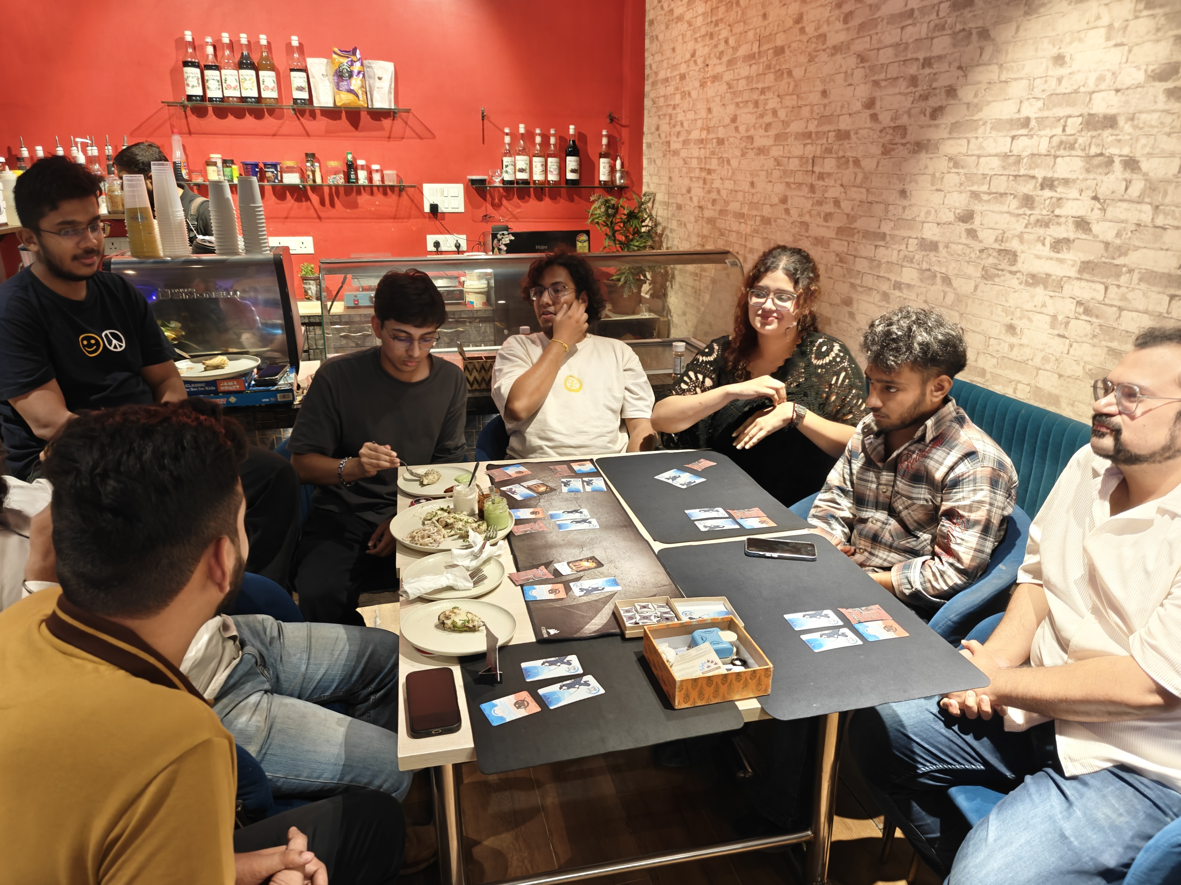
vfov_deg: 58.9
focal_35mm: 23
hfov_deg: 73.9
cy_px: 442
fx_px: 785
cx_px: 590
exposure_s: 1/50
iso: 1600
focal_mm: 6.06
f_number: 1.6
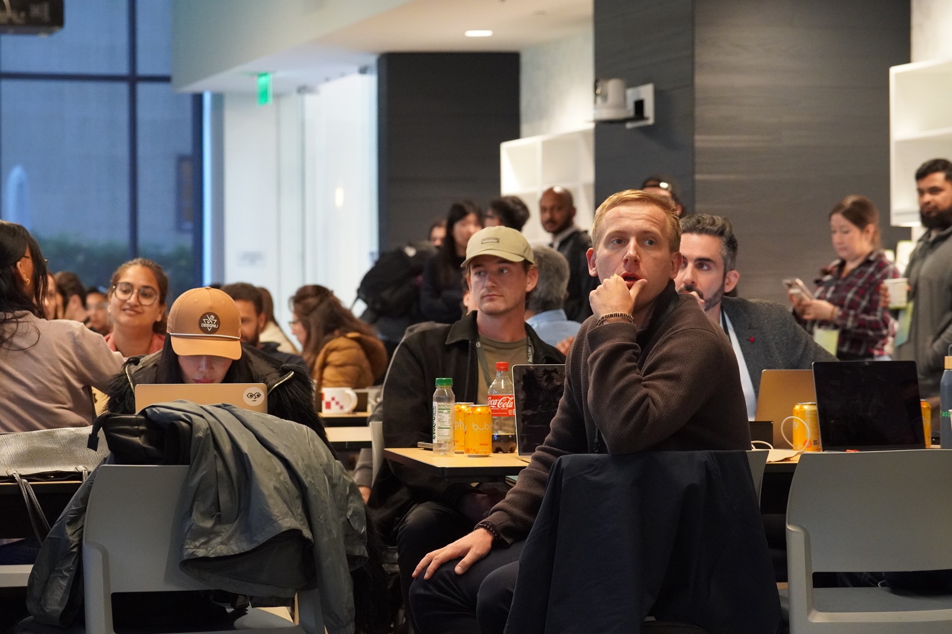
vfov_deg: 12.2
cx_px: 476
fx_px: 2975
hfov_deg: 18.2
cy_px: 317
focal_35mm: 112
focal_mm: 75
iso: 5000
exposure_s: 1/160
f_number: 4
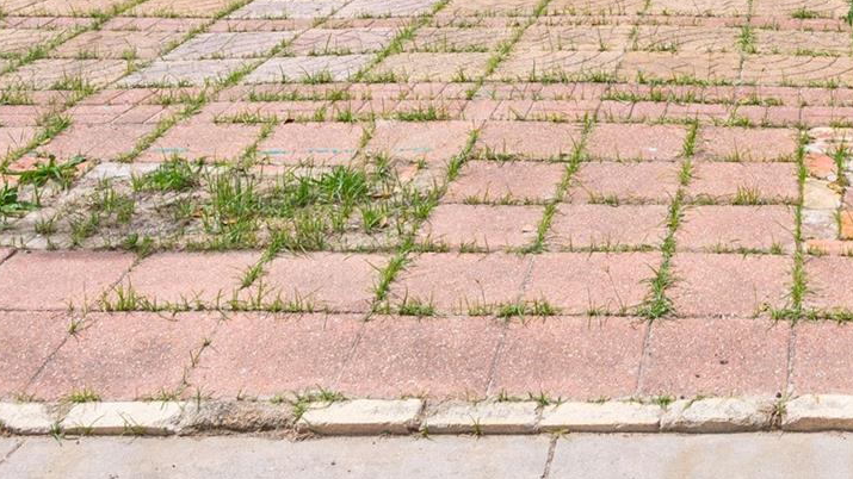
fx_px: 1493
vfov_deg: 16.3
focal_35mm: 66
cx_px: 772
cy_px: -280
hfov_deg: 30.5
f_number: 11
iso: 100
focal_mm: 22
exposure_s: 1/160
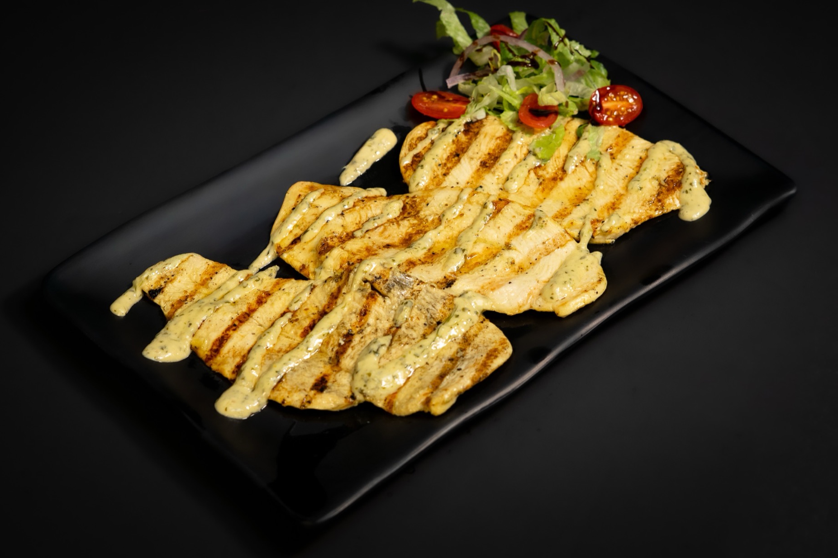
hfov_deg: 36.9
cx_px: 411
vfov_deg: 25.0
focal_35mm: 54
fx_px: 1257
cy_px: 271
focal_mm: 50
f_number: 4.5
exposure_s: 1/125
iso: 640
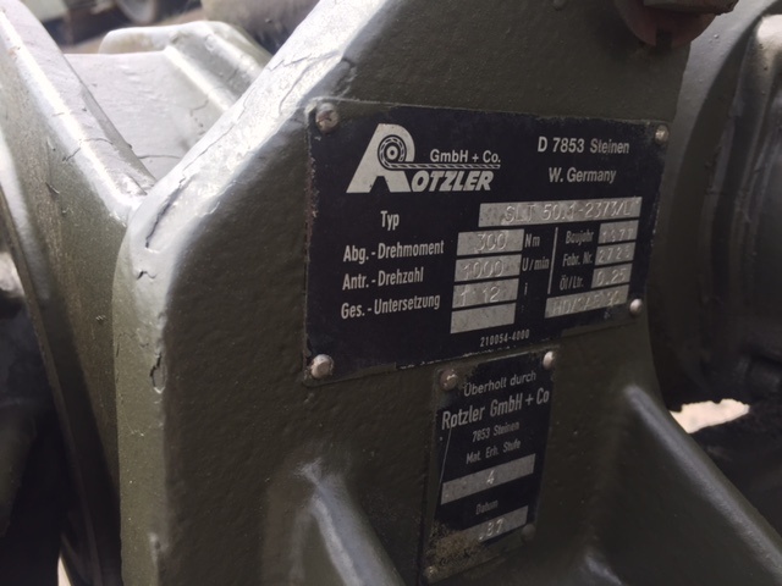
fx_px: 655
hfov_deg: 61.7
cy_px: 293
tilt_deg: -29.5
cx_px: 391
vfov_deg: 48.2
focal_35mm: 29
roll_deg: +21.0
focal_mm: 4.15
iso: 32
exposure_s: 1/293
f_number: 2.2
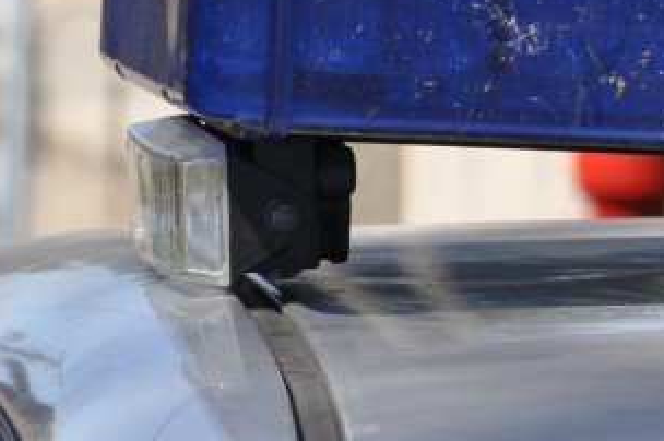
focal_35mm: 519
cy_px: 100
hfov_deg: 4.0
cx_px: 965
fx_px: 9556
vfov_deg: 2.6
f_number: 9
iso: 200
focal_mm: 105
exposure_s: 1/320
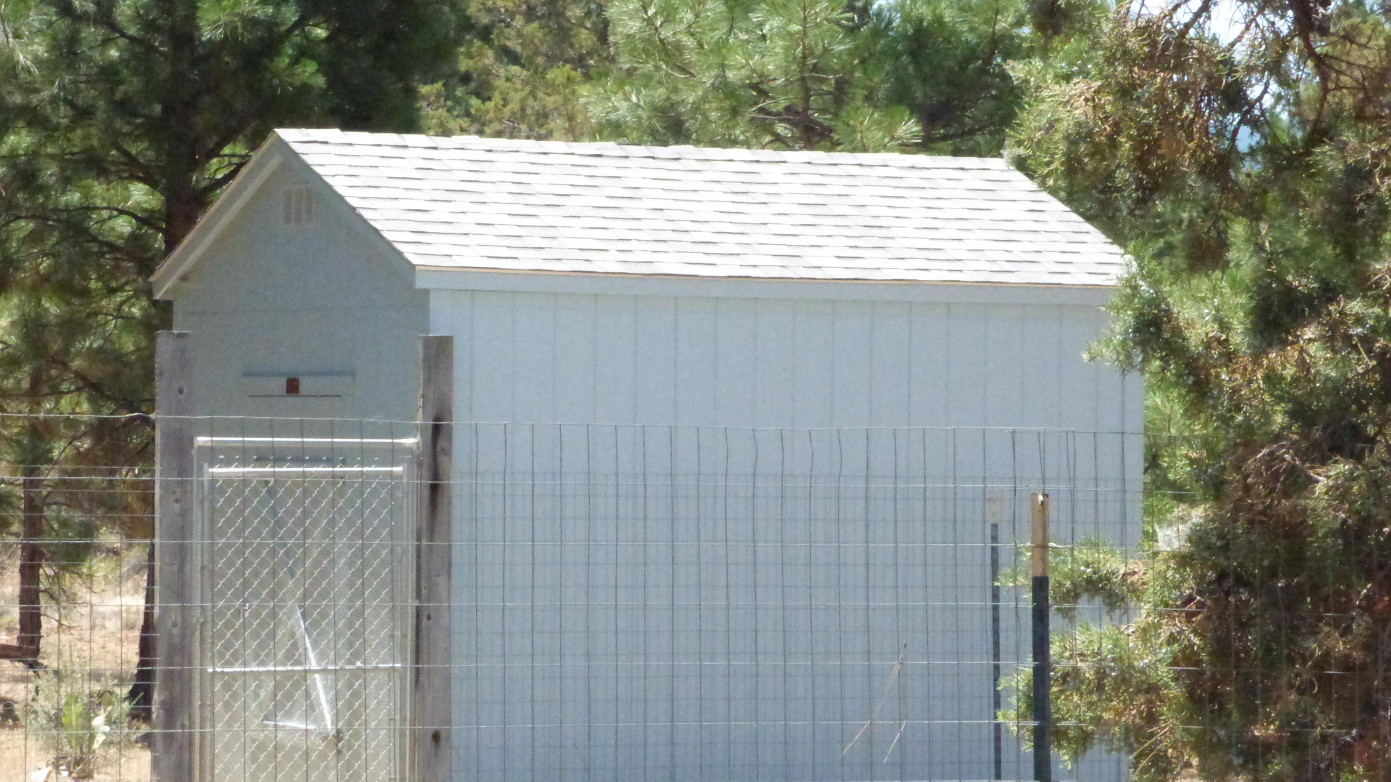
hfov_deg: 15.7
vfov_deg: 8.9
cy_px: 458
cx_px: 695
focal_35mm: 137
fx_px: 5053
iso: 3200
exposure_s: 1/2000
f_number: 8
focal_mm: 22.39
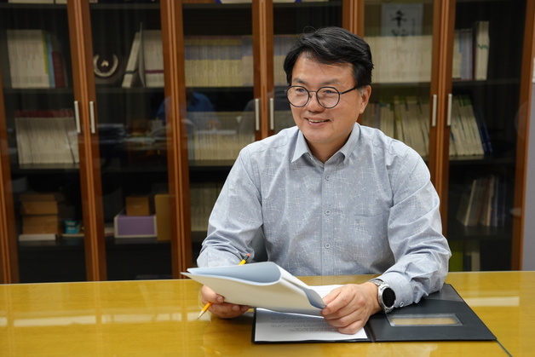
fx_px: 639
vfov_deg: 31.2
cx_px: 268
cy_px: 178
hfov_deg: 45.4
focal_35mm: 43
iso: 800
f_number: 4
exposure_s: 1/160
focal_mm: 43
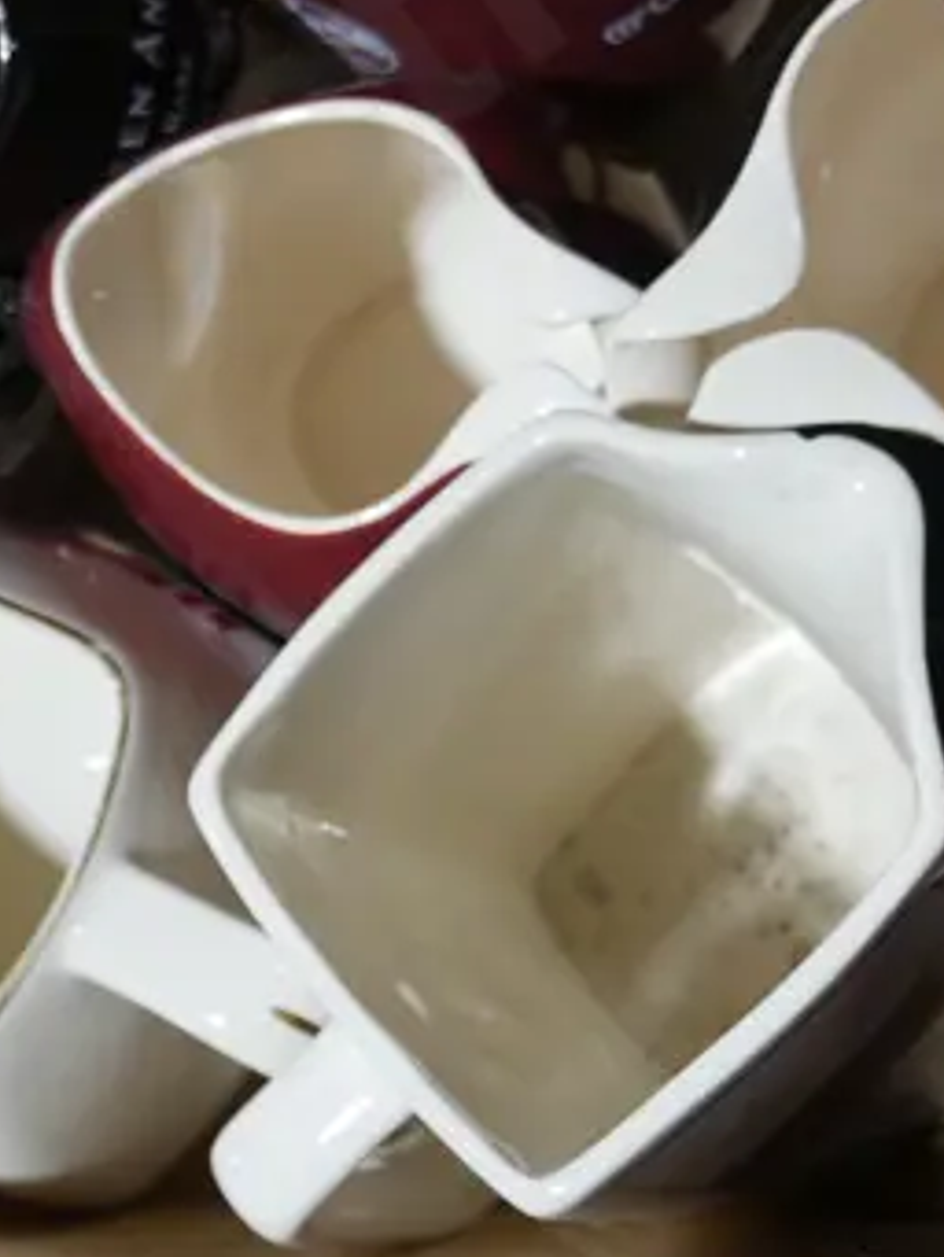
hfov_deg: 16.3
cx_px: 173
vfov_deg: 21.5
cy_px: 230
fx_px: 3270
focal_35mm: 90
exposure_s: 1/60
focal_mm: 15
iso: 200
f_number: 3.6
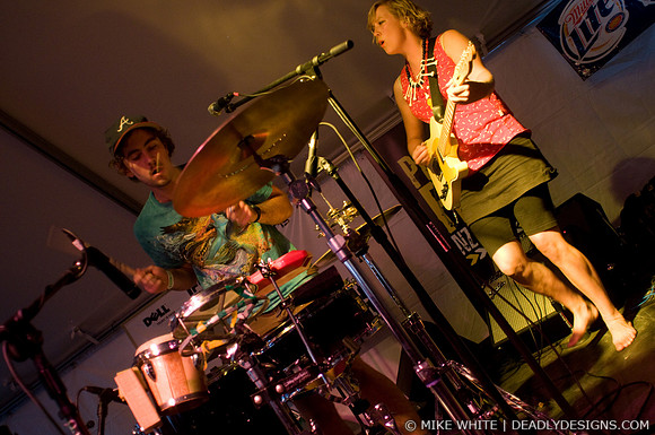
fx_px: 545
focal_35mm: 30
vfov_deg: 43.5
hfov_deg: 62.0
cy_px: 218
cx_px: 328
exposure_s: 1/80
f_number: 2.8
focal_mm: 20
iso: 800
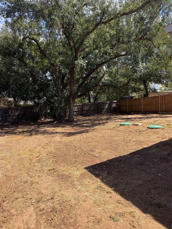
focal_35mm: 24
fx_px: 159
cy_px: 114
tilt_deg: -3.6
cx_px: 86
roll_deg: +1.8
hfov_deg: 56.8
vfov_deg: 71.6
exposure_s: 1/2703
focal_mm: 6.76
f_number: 1.78
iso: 80
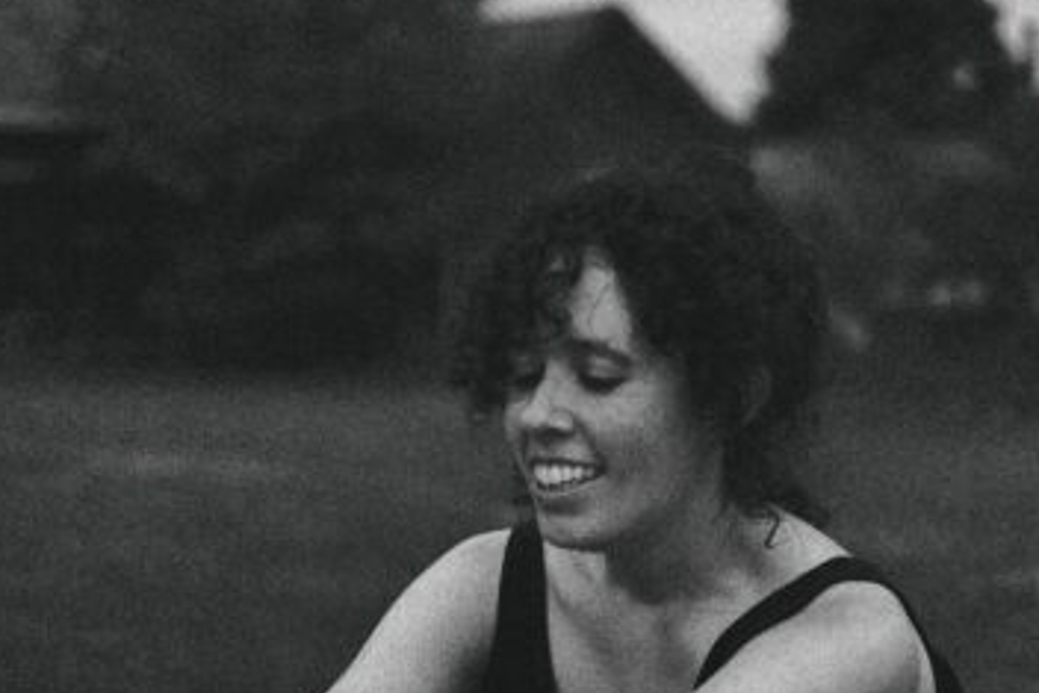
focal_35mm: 71
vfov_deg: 19.2
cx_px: 584
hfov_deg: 28.4
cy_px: 397
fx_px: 2050
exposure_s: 1/750
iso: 200
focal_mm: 35
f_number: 1.4
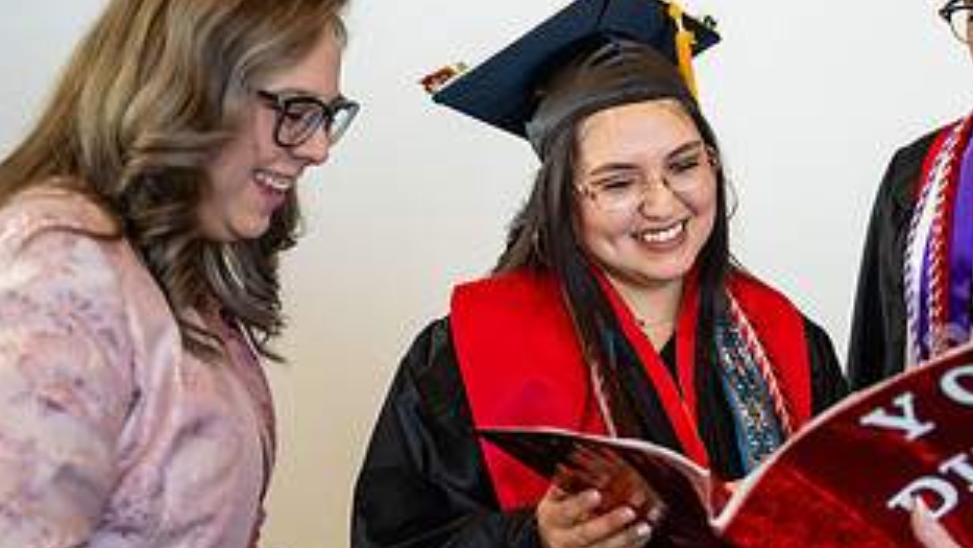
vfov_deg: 14.7
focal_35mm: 82
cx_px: 729
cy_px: 221
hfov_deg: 25.6
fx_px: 2116
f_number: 2.8
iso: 320
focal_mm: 42
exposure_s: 1/125
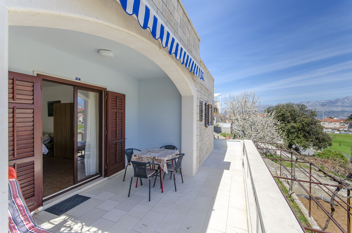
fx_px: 146
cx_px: 176
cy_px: 116
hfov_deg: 100.5
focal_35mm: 15
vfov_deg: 77.1
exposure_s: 1/320
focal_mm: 10
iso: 100
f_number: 8
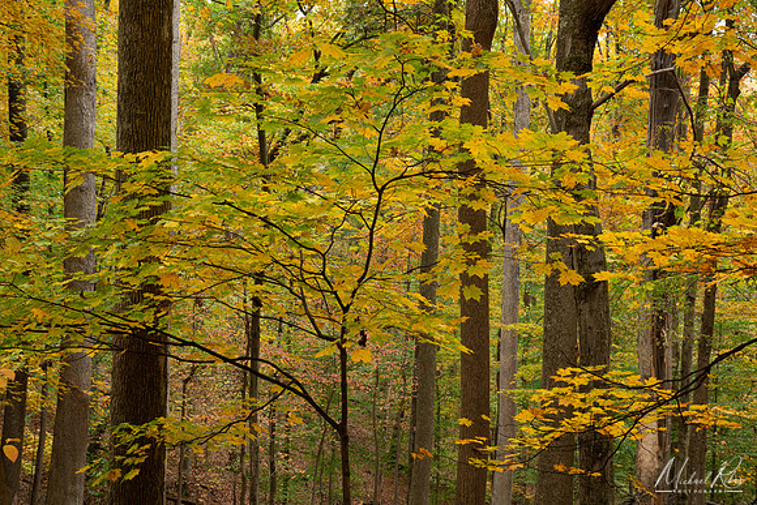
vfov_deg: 19.5
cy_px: 252
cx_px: 378
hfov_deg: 28.8
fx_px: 1472
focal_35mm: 70
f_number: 13
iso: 100
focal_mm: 70
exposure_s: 1/1.67
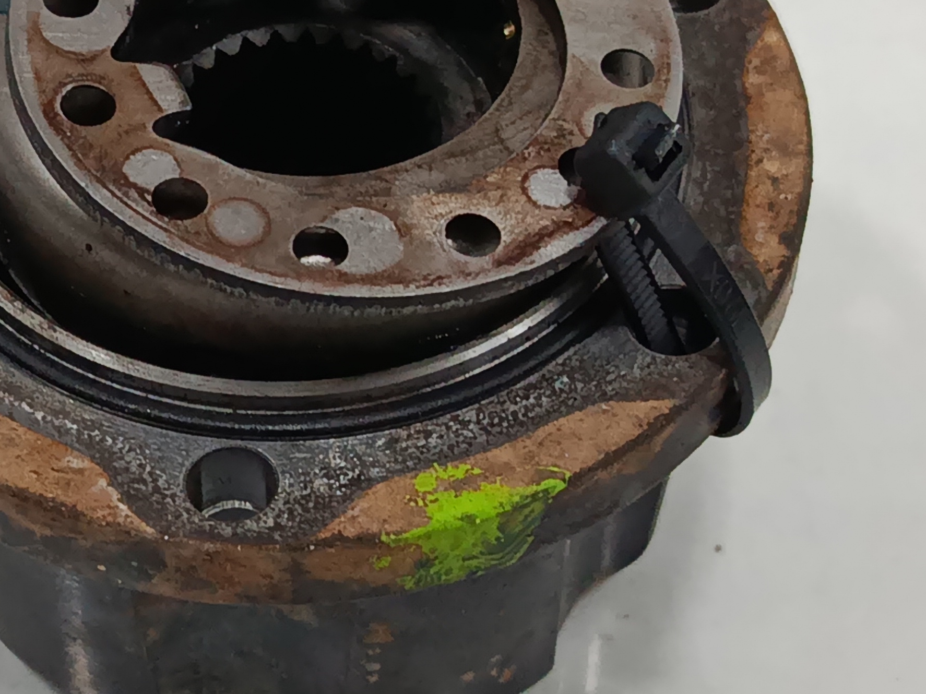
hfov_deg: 18.5
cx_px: 274
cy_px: 303
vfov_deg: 14.0
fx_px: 2835
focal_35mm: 106
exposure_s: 1/100
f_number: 1.7
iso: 1032
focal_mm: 5.24
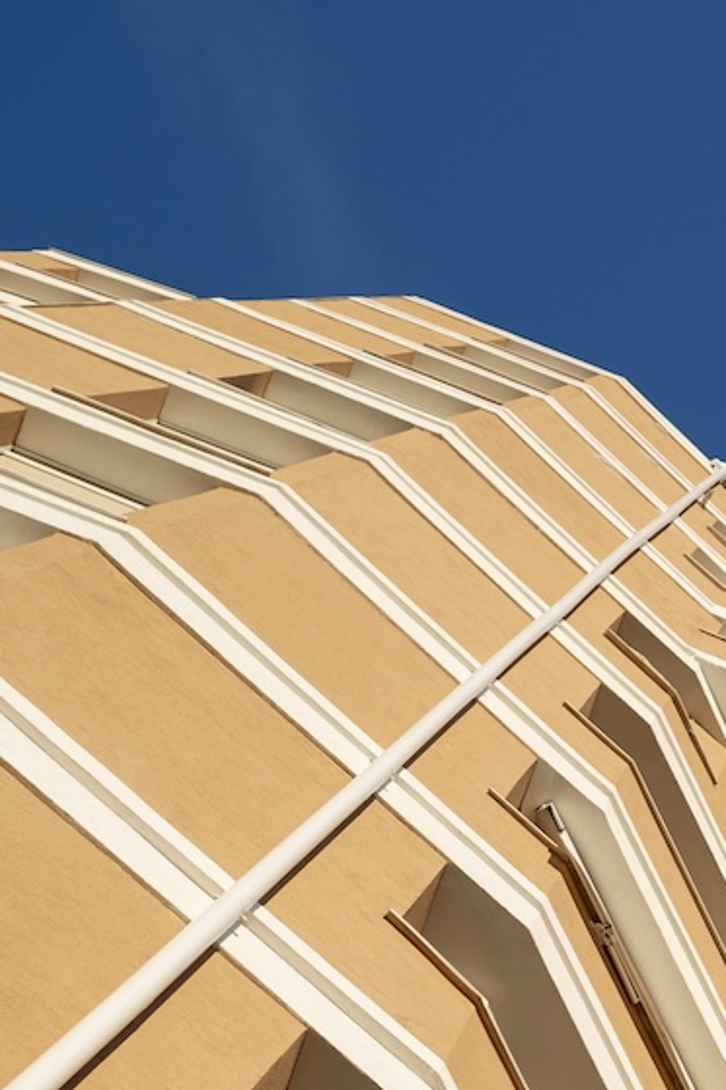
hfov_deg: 13.2
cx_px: 974
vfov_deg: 19.2
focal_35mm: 100
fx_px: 3027
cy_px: 1335
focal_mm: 35
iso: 160
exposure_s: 1/1250
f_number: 3.5
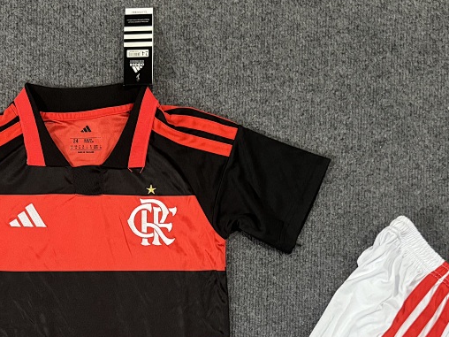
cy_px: 281
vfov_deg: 27.8
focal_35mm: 51
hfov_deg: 37.4
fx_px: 662
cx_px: 186
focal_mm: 6.76
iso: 640
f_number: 1.78
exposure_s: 1/50
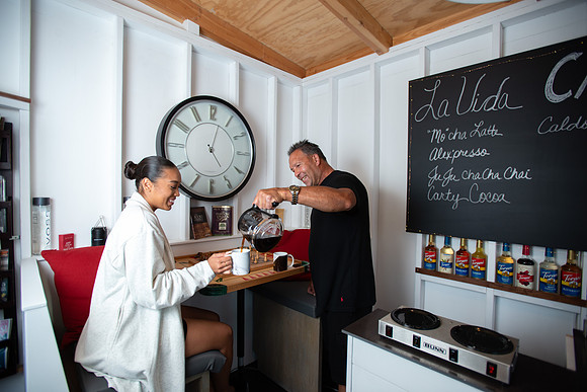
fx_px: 277
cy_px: 196
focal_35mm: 17
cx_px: 294
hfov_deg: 93.3
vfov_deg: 70.5
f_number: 2.8
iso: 200
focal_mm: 17
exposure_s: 1/200
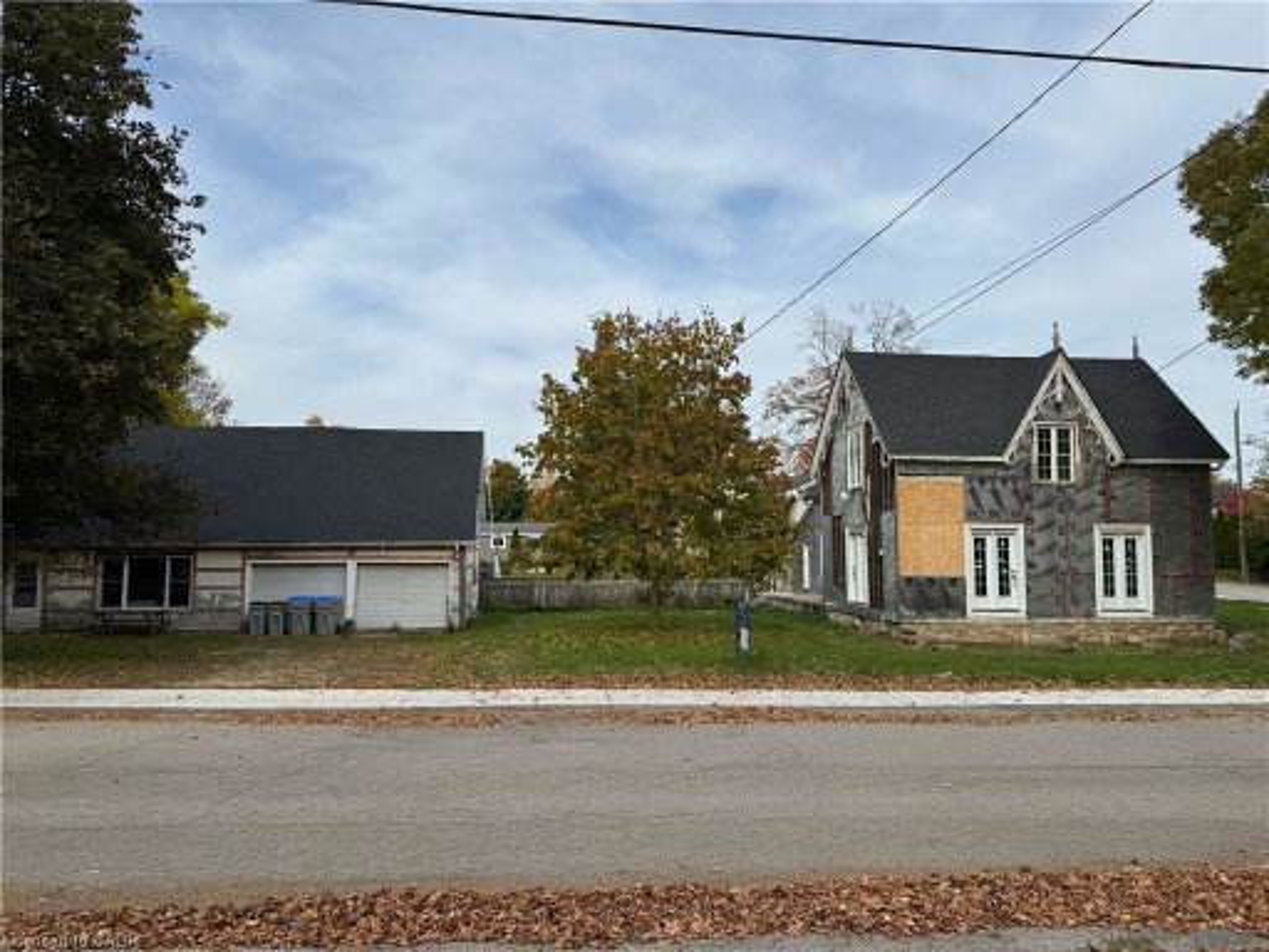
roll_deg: -0.4
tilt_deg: +4.9
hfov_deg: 71.6
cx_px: 634
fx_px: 880
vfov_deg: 56.8
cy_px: 476
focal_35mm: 24
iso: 80
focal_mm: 6.76
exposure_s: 1/3597
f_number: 1.78
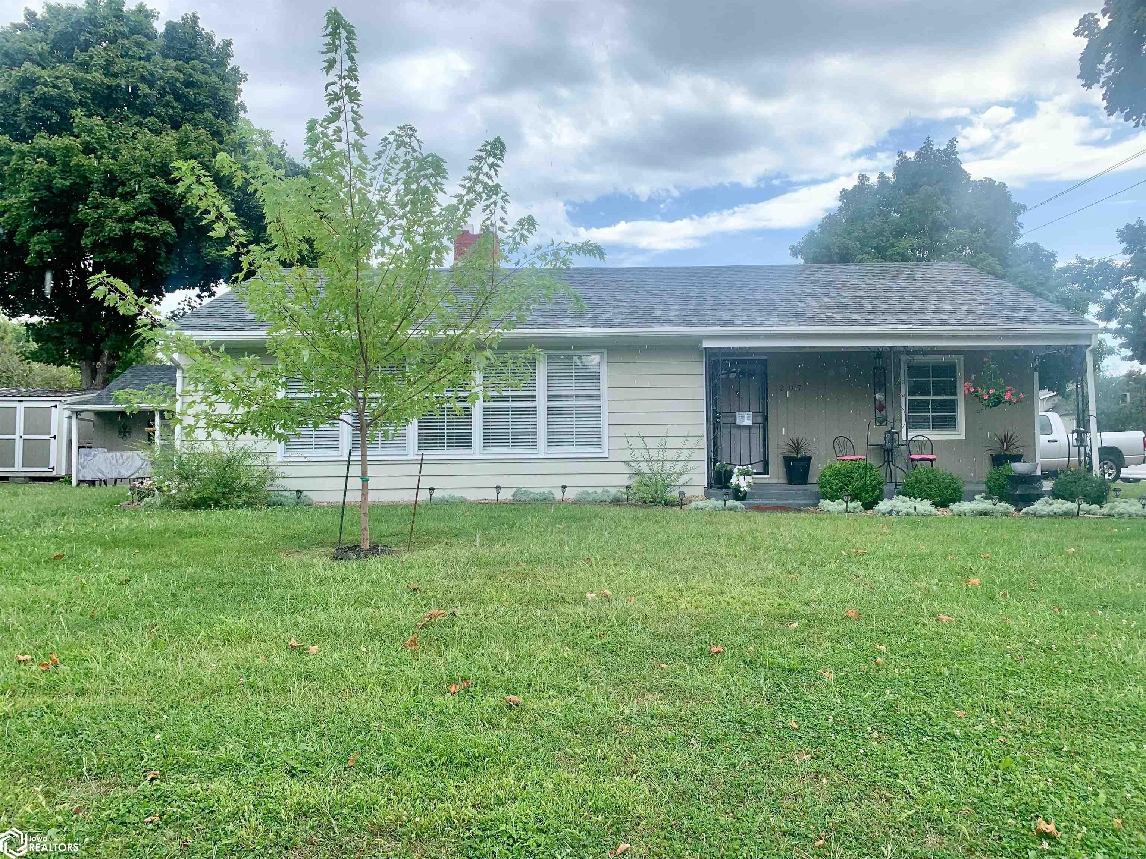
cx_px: 573
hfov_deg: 67.3
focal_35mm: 26
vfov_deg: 53.1
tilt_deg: +1.4
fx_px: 861
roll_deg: +0.8
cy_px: 430
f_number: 1.8
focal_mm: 4.25
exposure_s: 1/842
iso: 25
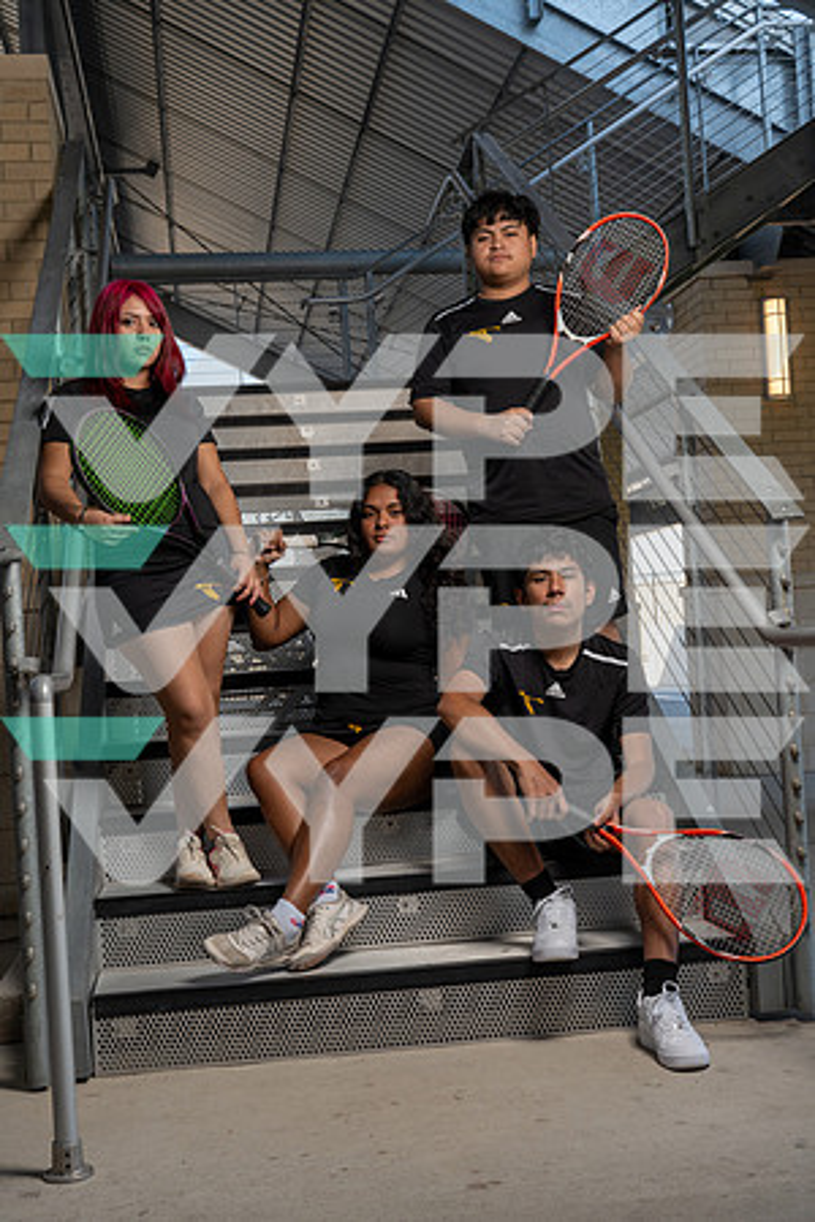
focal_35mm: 45
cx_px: 408
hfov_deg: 29.9
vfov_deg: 43.6
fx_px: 1528
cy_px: 611
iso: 250
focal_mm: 45
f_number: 8
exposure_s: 1/250
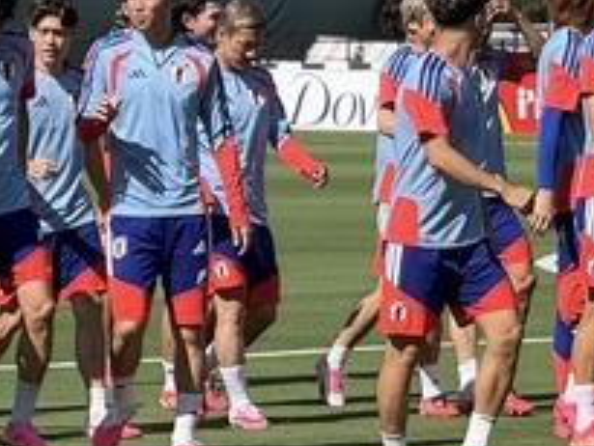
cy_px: 224
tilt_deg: -1.3
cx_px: 446
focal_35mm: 410
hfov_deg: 4.8
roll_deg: -0.2
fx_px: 7040
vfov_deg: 3.6
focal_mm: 15.66
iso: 50
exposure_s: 1/1206
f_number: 2.8
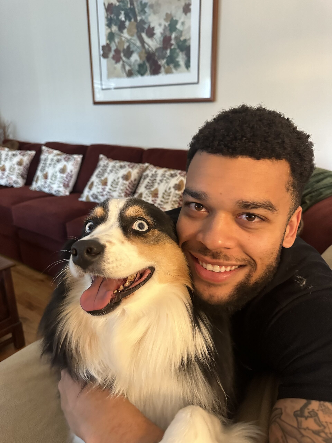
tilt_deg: -18.5
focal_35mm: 24
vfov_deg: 71.6
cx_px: 166
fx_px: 307
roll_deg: +0.7
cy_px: 222
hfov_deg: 56.8
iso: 800
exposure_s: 1/60
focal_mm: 6.86
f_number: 1.78
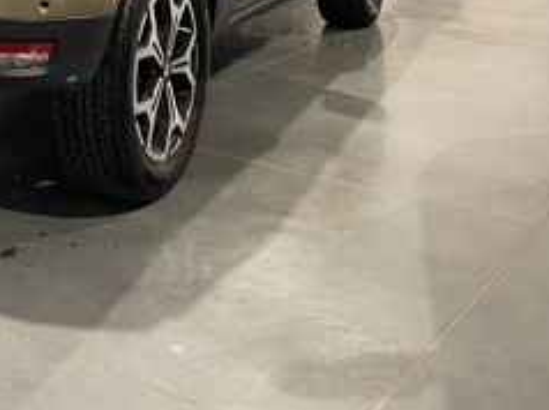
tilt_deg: -3.4
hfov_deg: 26.3
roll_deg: -0.3
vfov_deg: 19.2
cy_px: -138
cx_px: -7
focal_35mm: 70
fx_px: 1109
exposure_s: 1/50
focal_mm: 4.2
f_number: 1.6
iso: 160
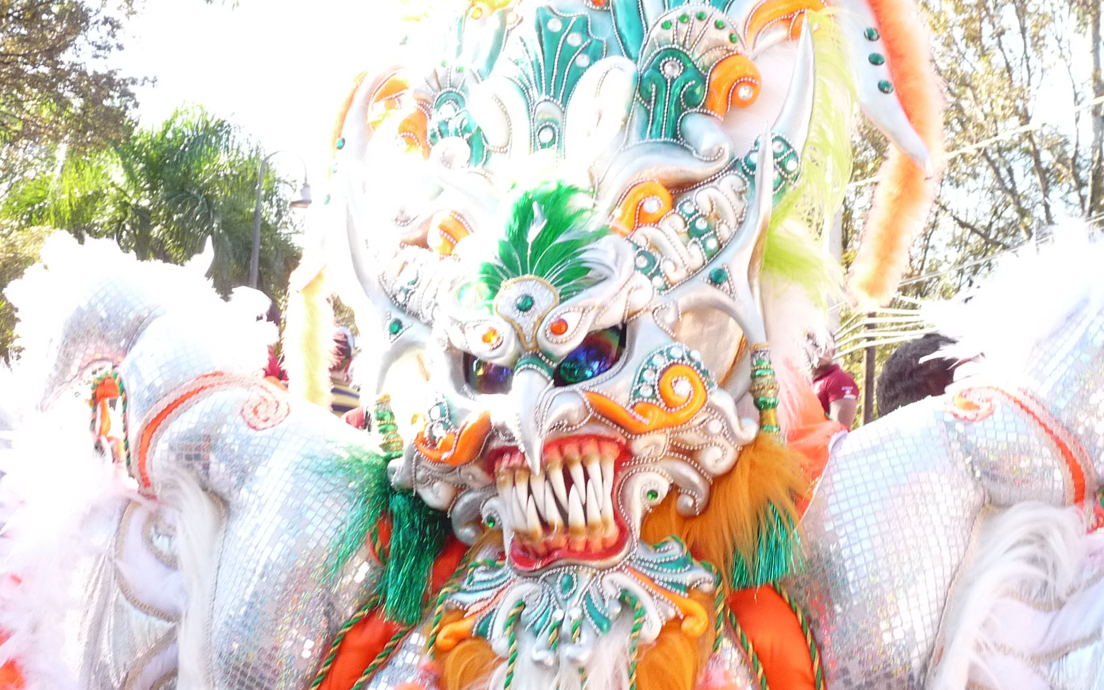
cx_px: 618
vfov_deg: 26.3
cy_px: 364
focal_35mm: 49
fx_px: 1474
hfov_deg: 41.0
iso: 200
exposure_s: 1/200
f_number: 3.2
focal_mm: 4.9
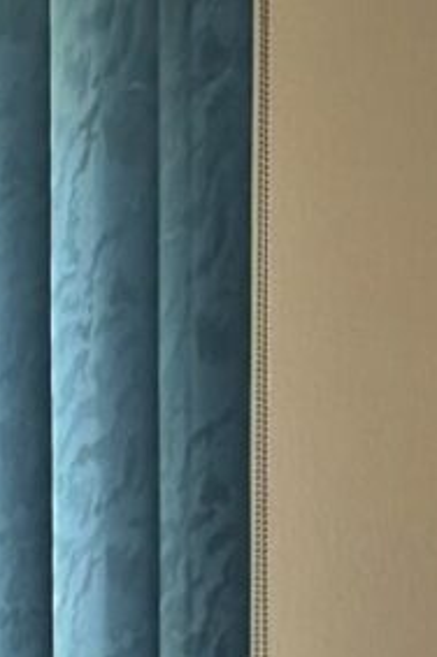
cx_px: -1248
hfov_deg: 5.4
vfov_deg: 7.8
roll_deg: +4.1
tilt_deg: -12.9
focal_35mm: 226
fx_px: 4125
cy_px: 2022
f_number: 1.78
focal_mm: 6.76
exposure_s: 1/60
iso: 160
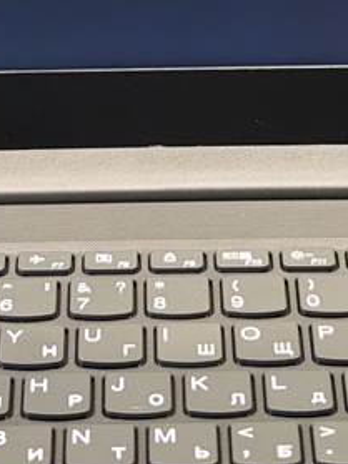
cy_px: -268
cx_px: 205
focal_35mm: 201
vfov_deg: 9.5
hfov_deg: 7.4
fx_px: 2696
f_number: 1.63
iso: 500
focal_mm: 8.72
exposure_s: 1/50
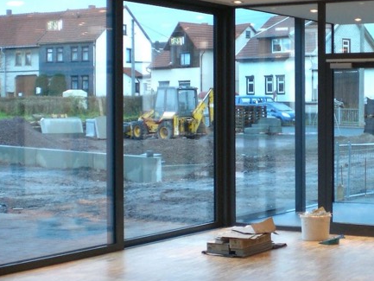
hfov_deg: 23.7
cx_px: 366
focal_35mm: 79
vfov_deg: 18.6
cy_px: 99
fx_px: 854
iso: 200
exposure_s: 1/40
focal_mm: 6.3
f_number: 3.1
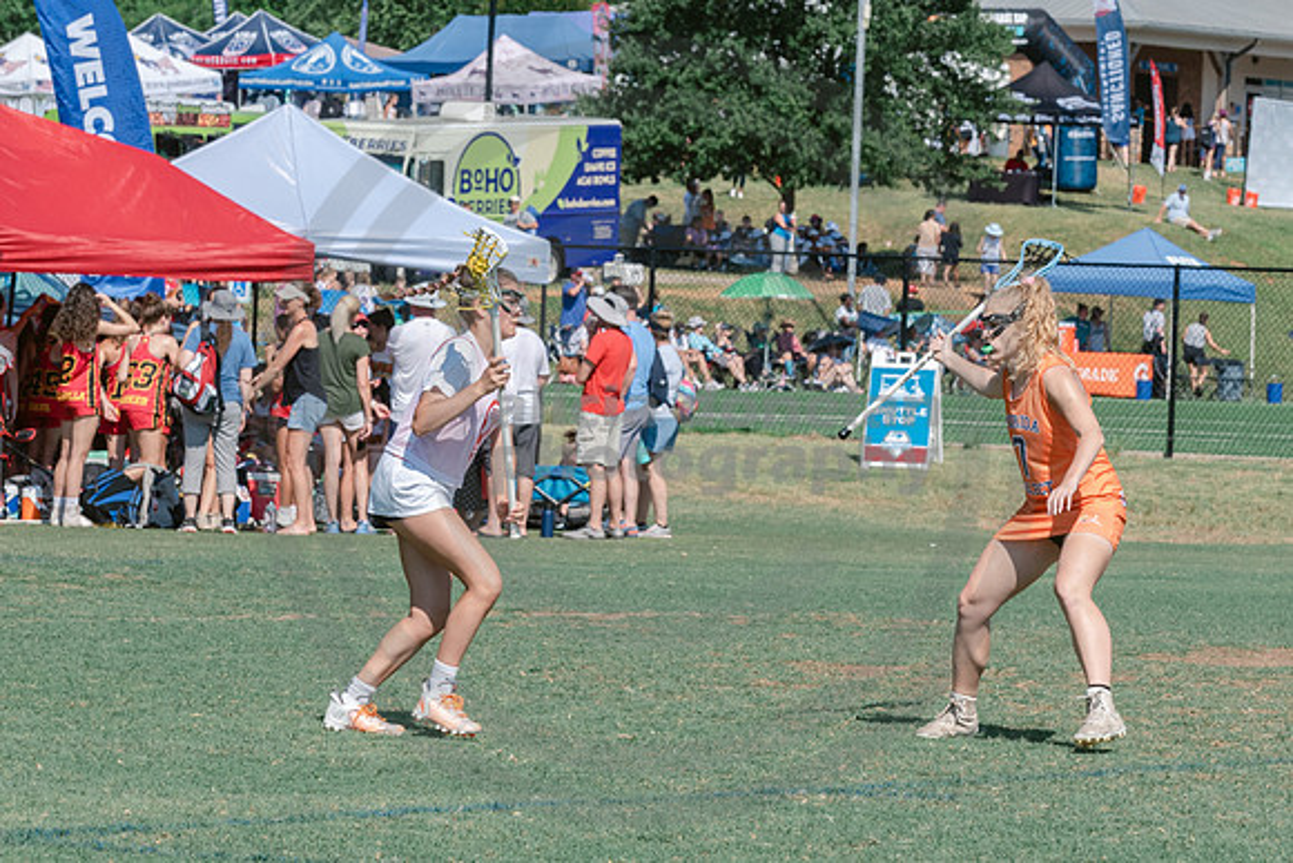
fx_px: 8315
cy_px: 328
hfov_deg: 8.9
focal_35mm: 231
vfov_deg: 5.9
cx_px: 757
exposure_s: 1/1250
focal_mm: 120
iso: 400
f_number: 9
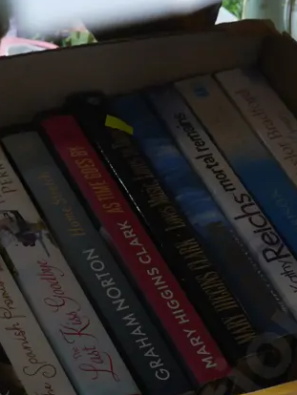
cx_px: 183
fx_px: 1131
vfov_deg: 18.8
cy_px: 468
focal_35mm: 99
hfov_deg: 14.9
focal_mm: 20
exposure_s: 1/60
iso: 640
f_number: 4.5
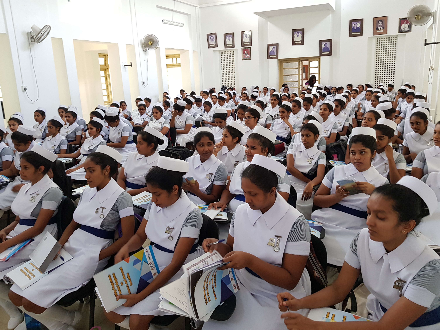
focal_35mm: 26
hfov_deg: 67.3
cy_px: 165
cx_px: 220
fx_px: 330
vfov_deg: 53.1
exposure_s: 1/33
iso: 160
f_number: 1.7
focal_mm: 4.2
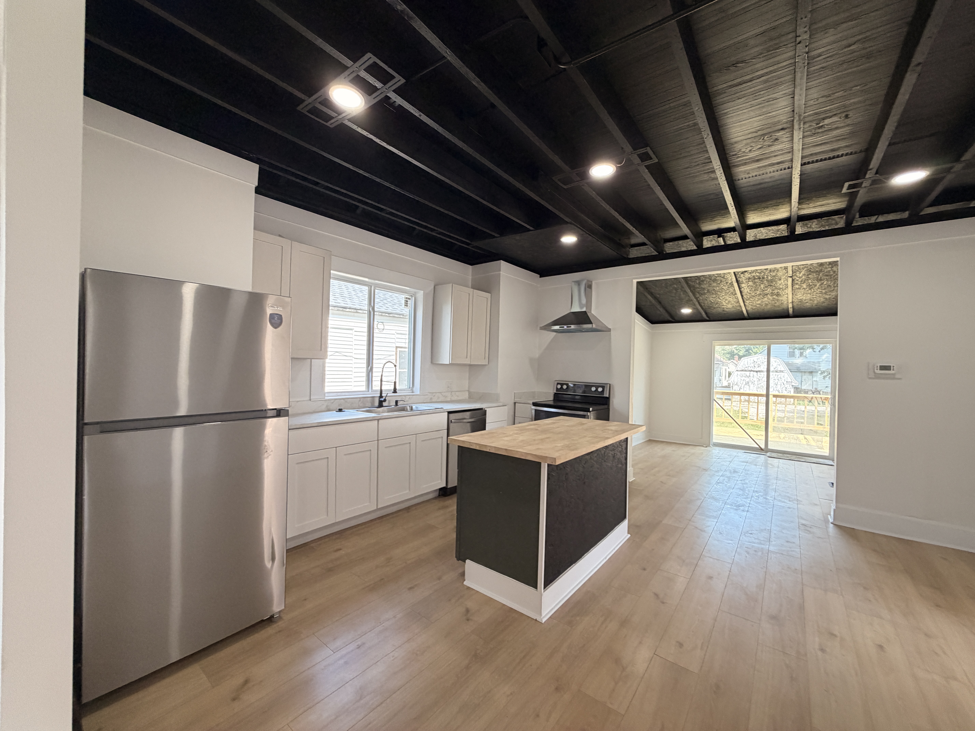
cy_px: 366
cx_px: 488
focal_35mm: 14
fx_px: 394
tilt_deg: +0.7
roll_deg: -0.8
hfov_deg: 102.1
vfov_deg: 85.7
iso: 200
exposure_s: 1/121
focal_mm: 2.22
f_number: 2.2
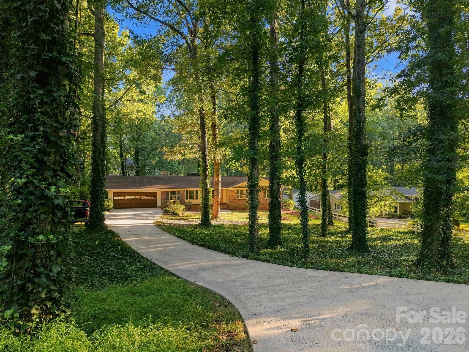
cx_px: 234
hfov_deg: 71.6
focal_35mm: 24
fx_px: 325
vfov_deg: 56.8
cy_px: 176
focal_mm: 8.7
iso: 400
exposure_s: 1/15
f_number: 1.8
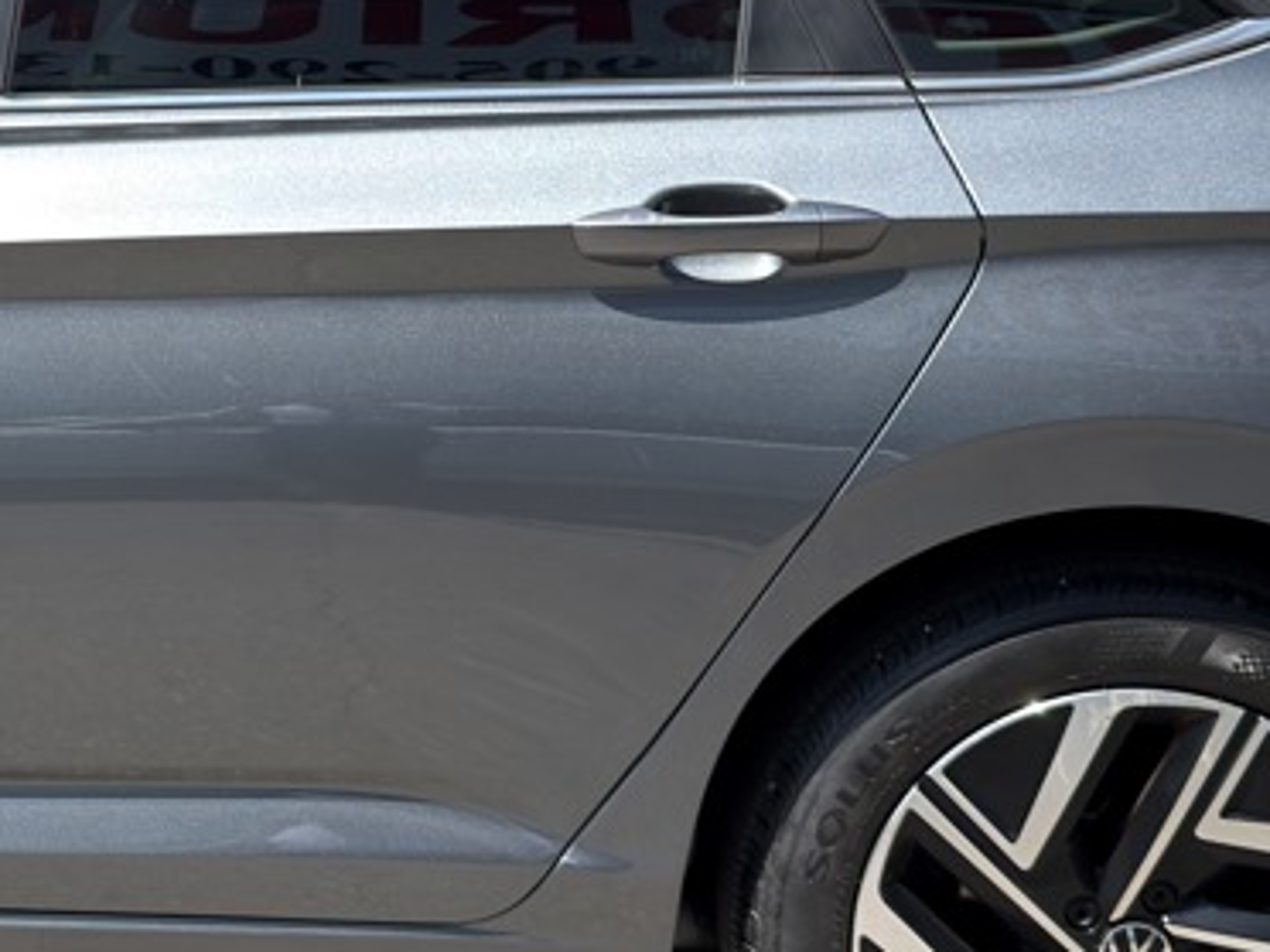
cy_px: -3
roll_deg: -1.4
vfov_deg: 15.6
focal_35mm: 93
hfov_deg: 20.3
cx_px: -38
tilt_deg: -6.5
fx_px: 3412
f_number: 1.78
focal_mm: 6.76
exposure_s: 1/1767
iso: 100
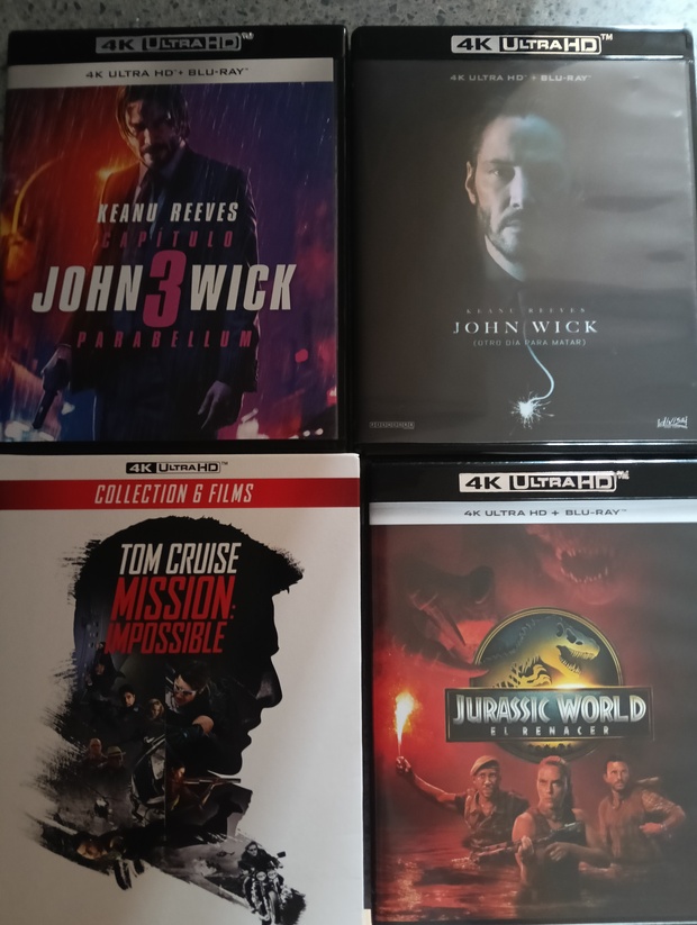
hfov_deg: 51.5
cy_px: 462
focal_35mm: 27
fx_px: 723
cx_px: 348
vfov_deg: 65.2
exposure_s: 1/25
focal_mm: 3.98
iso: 800
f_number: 1.8
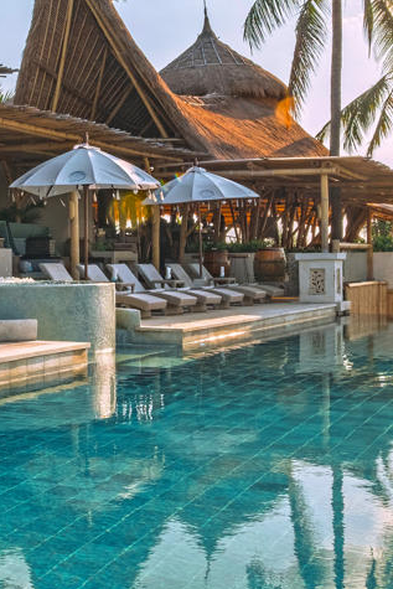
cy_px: 260
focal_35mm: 62
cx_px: 46
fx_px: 1014
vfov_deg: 32.3
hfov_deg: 21.5
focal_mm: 15.1
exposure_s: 1/140
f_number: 9
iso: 200
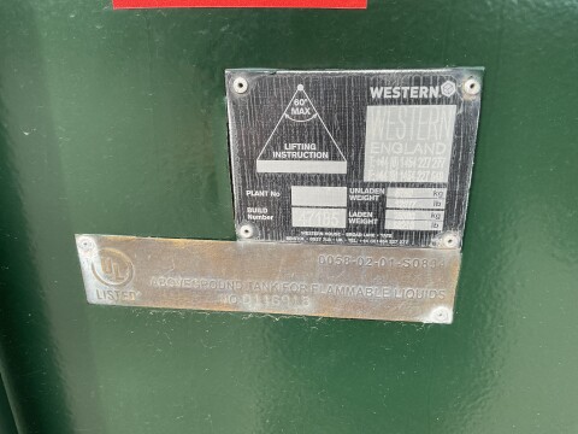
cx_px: 289
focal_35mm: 29
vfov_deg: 48.2
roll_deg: -0.5
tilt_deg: -23.5
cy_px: 217
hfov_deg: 61.7
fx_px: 484
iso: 20
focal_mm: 3
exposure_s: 1/173
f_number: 1.8
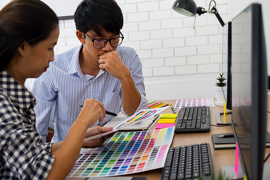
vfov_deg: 29.9
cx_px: 135
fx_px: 337
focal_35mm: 45
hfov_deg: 43.6
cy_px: 90
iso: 640
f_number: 3.6
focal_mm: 30.2
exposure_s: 1/80
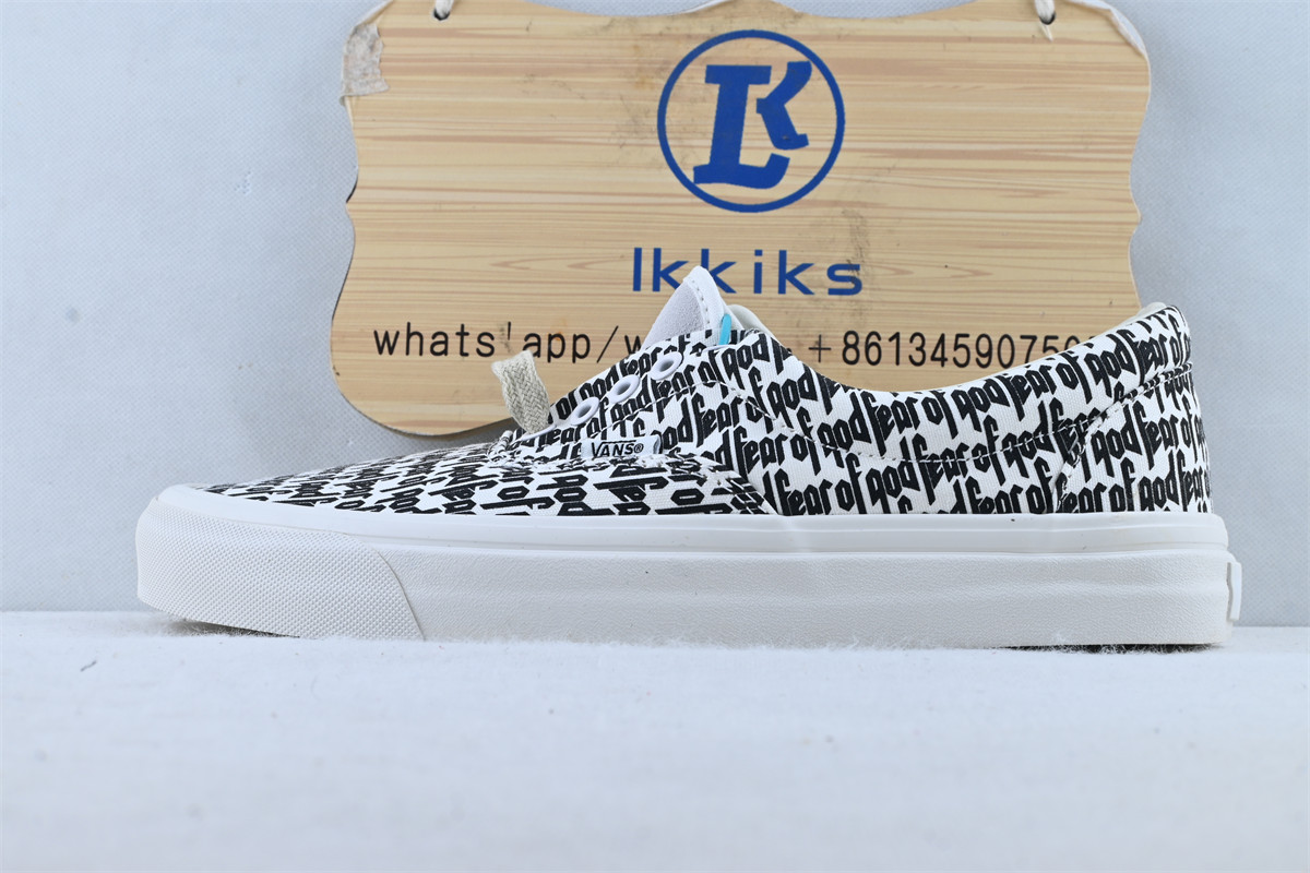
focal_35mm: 47
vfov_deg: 28.5
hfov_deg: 41.7
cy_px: 436
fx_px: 1719
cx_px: 655
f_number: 10
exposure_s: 1/15
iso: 100
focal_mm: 31.5
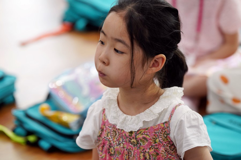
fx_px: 1118
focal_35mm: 167
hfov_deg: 12.3
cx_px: 120
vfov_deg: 8.2
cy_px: 80
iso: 1250
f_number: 4
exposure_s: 1/200
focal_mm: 167
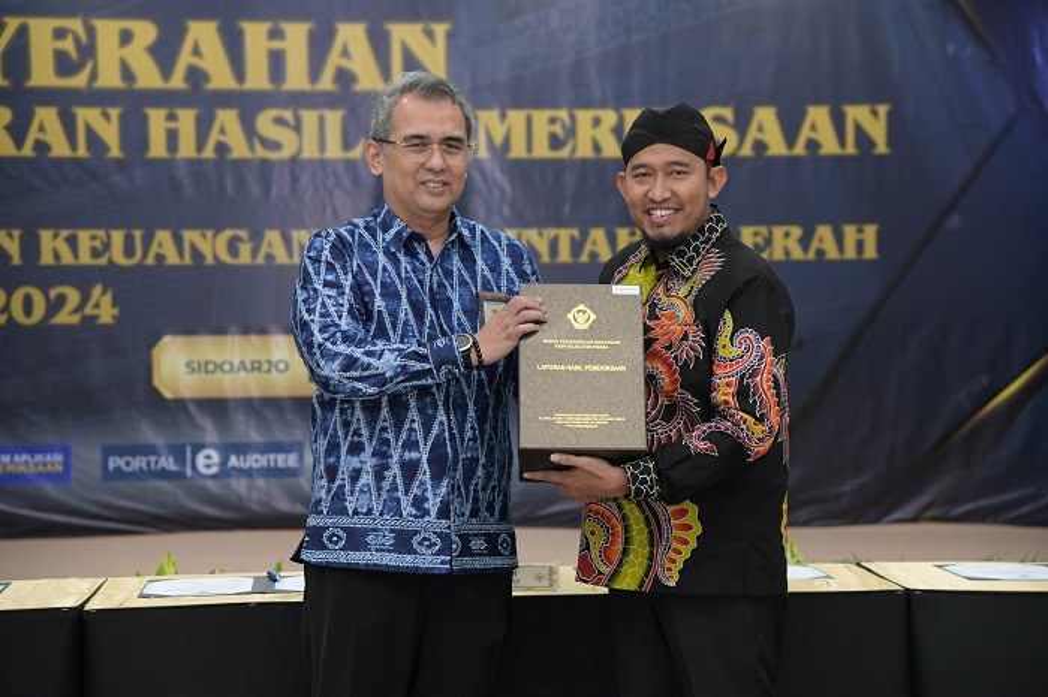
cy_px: 348
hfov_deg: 20.8
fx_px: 2851
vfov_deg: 13.9
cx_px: 524
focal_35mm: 98
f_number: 5
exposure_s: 1/60
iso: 2500
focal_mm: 98
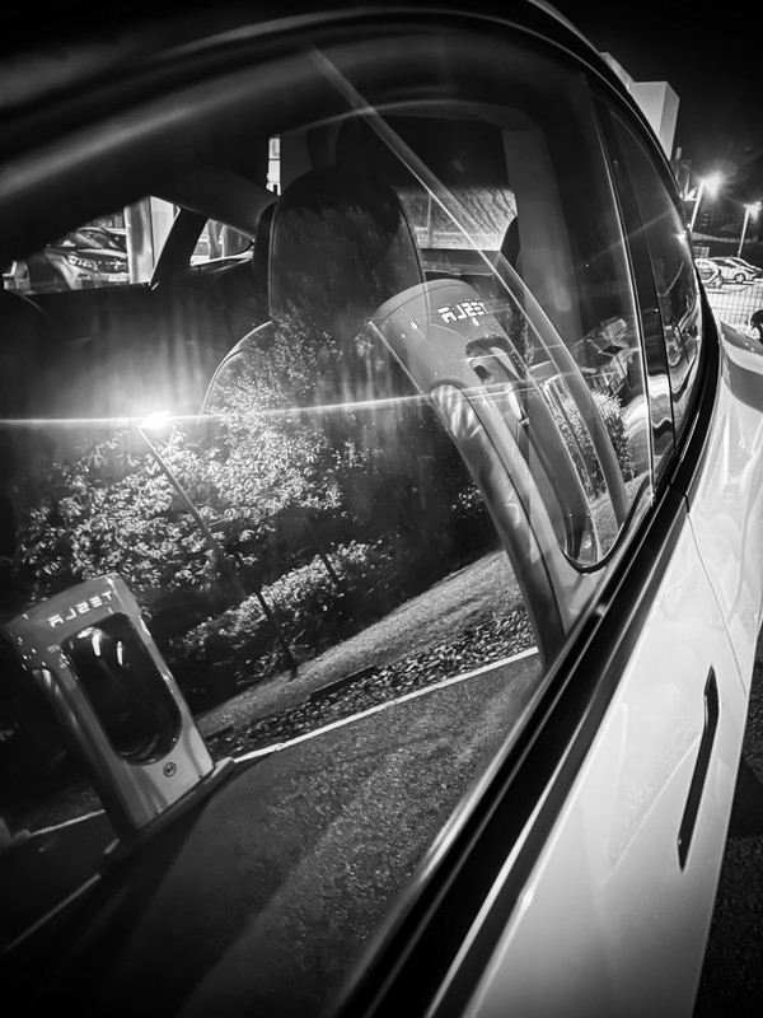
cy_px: 509
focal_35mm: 26
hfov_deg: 53.1
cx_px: 382
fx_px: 764
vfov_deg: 67.3
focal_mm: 5.7
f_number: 1.5
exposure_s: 1/5
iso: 4000
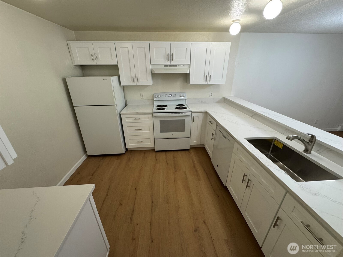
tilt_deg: -24.2
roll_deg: -1.1
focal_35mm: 14
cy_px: 128
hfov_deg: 102.1
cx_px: 172
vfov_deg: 85.7
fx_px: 139
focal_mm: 2.22
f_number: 2.2
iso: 160
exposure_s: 1/60
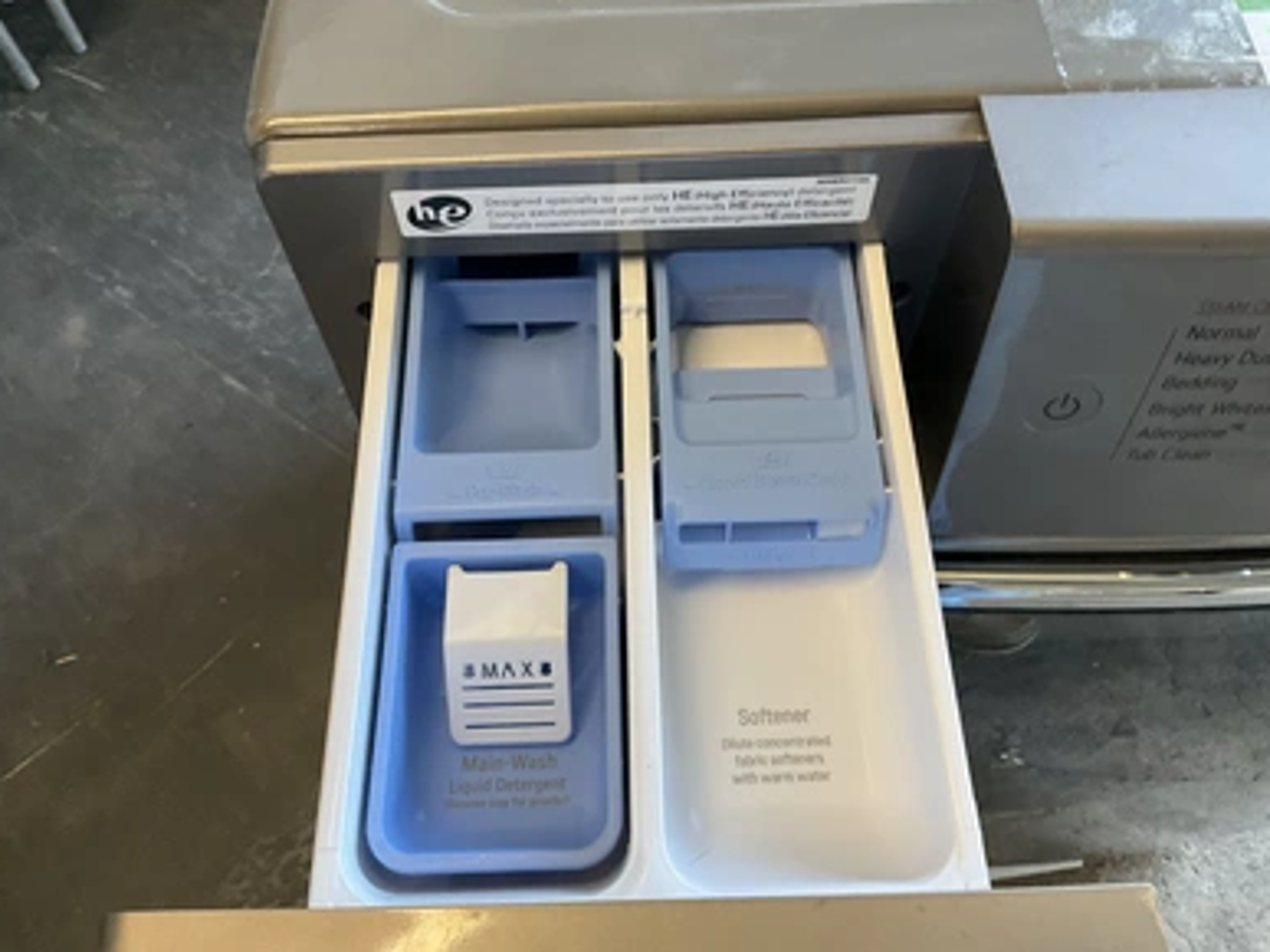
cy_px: 473
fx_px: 1100
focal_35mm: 30
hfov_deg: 60.0
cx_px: 637
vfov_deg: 46.8
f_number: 1.8
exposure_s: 1/60
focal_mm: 3
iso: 125
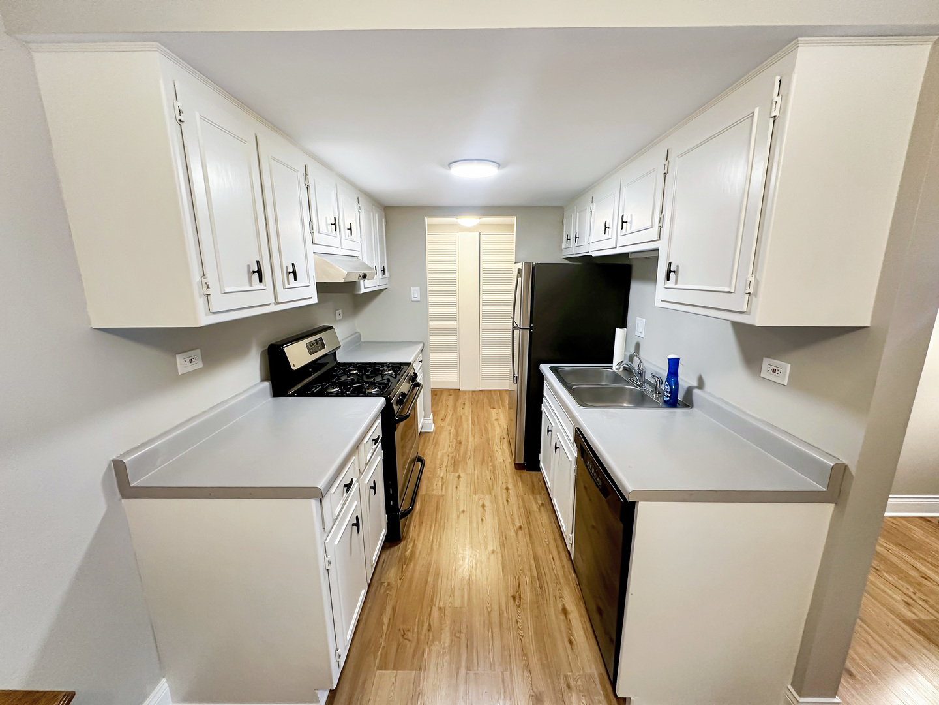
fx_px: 380
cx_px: 470
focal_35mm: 14
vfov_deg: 85.7
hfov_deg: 102.1
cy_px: 352
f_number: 2.2
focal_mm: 2.22
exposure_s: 1/60
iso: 200
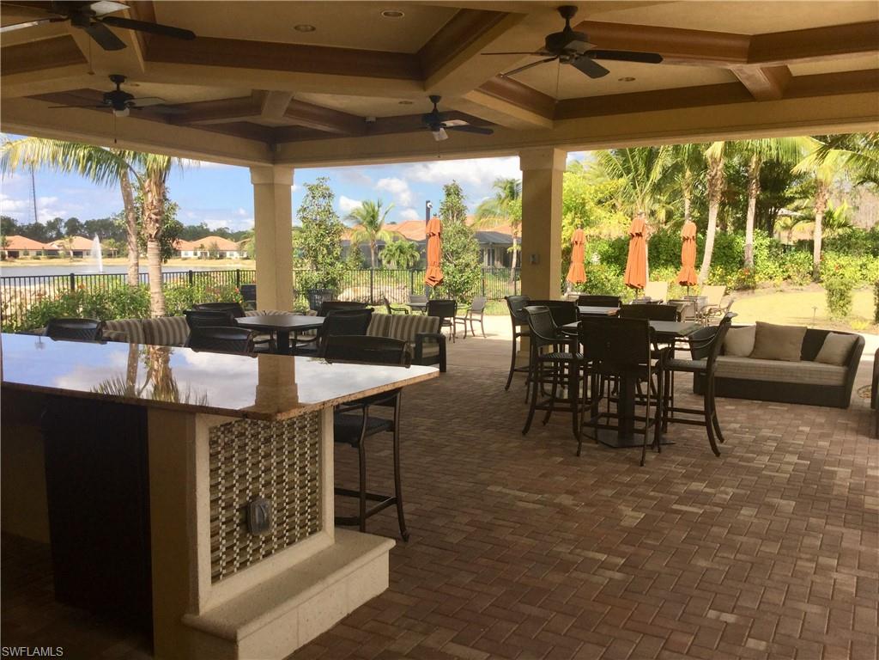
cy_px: 330
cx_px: 440
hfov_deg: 58.4
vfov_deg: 45.4
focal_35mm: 31
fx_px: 787
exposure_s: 1/662
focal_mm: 3.3
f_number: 2.4
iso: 25
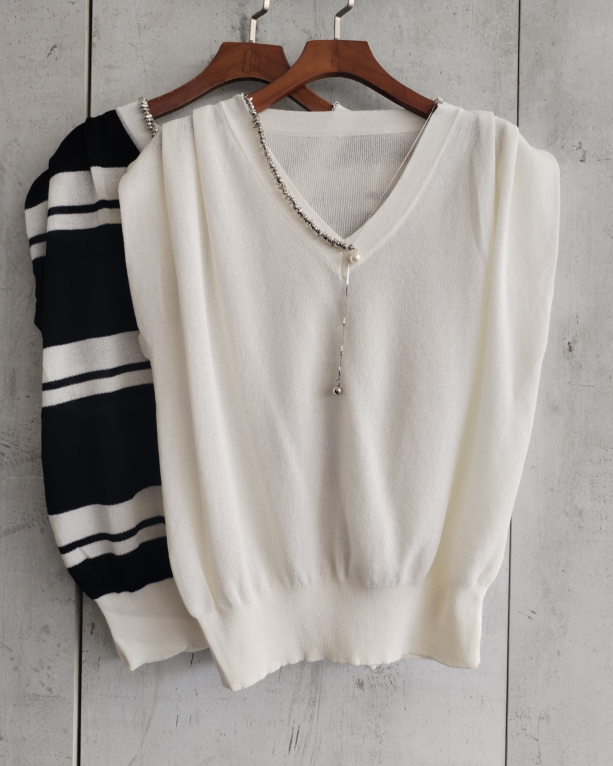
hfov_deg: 43.3
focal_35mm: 34
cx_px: 293
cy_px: 363
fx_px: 771
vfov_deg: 52.8
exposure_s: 1/124
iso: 100
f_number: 1.8
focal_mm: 4.75
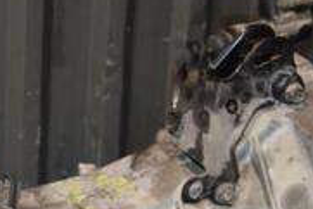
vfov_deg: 10.4
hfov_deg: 15.4
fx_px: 1122
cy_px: 295
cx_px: -52
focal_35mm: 129
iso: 800
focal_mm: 26
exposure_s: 1/60
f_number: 5
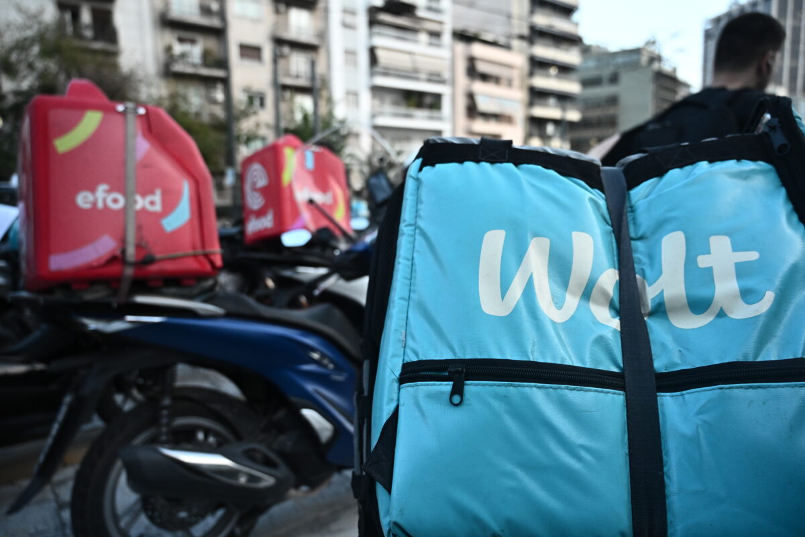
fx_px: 537
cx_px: 402
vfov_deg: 53.1
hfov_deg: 73.7
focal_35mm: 24
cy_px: 268
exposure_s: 1/1250
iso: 2500
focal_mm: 24
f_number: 4
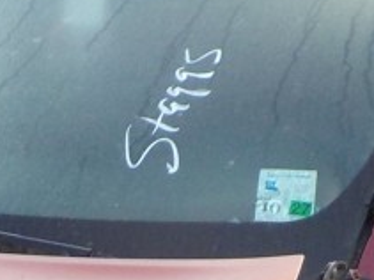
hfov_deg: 10.8
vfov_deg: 7.8
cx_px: -21
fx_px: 1965
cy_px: 541
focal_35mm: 182
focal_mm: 4.1
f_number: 3.3
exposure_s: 1/125
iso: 125
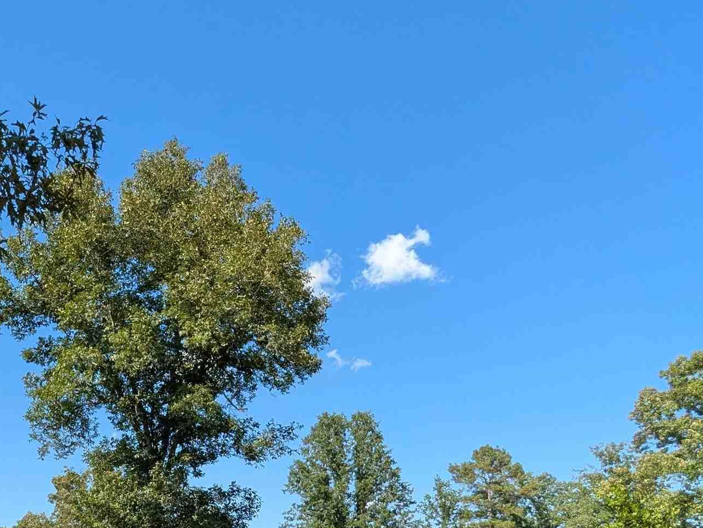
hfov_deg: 46.4
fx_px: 772
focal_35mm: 38
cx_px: 141
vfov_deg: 34.4
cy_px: 527
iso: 49
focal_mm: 2.35
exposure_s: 1/949
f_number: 2.2
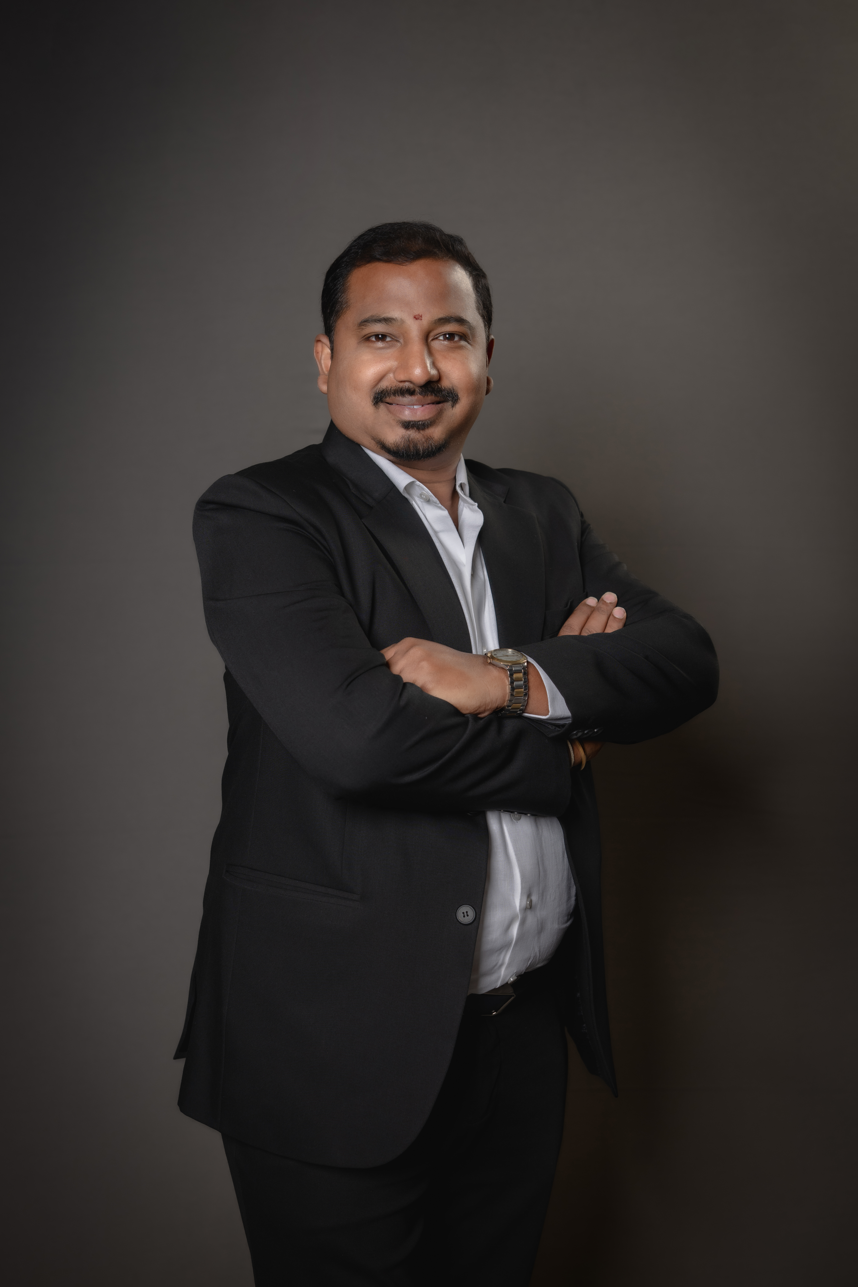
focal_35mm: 50
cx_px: 429
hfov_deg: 27.0
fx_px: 1787
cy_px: 644
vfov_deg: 39.6
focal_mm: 50
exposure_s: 1/200
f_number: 4
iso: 80
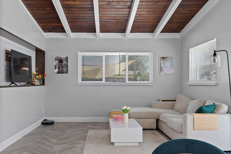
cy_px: 77
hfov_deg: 61.9
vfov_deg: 43.6
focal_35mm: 30
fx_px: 192
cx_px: 116
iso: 320
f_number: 7.1
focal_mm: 20
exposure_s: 1/13
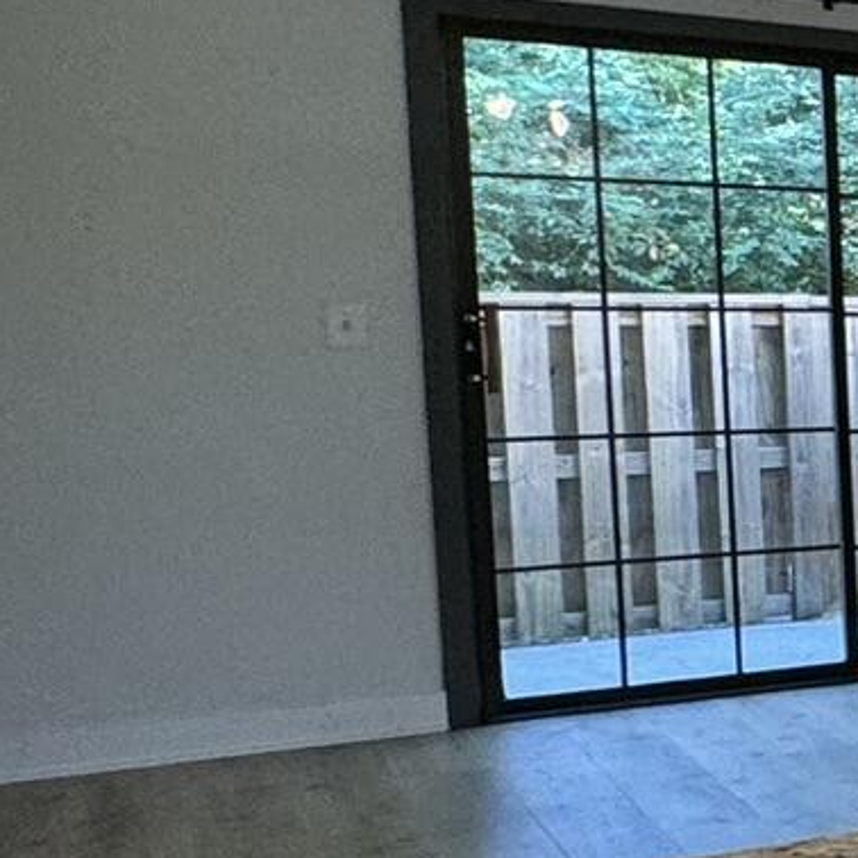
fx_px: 1879
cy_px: 465
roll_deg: -1.4
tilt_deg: -5.7
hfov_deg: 14.1
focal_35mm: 67
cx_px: 2177
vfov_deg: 25.7
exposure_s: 1/120
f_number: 2.2
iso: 125
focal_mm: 2.22
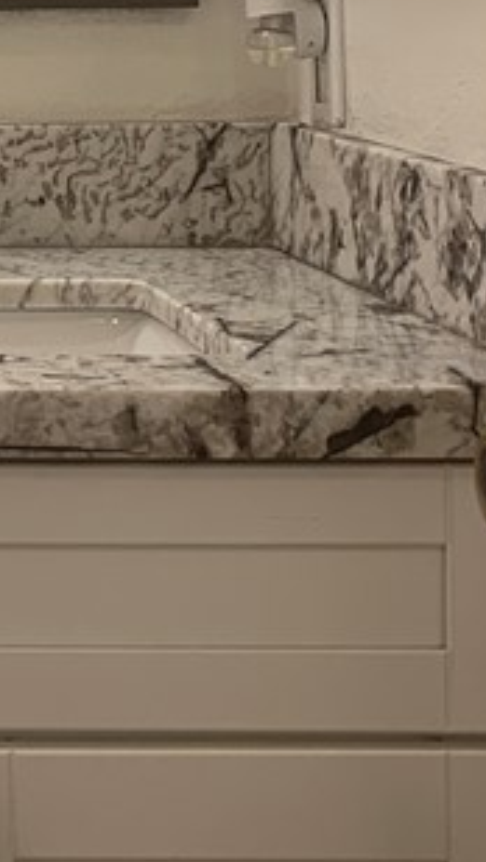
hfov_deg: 11.5
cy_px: 45
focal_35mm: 94
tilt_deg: +1.3
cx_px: -503
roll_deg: +1.3
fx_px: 2152
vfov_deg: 22.0
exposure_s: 1/120
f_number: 1.8
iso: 40
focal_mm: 4.25
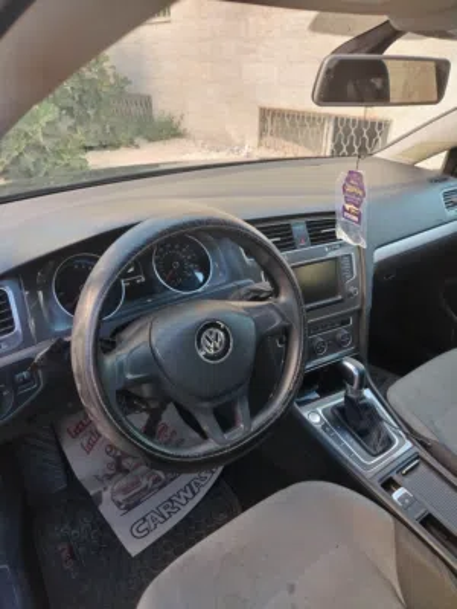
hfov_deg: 56.8
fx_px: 422
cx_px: 228
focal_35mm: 24
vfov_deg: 71.6
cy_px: 304
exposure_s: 1/100
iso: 266
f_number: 1.75
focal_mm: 5.25
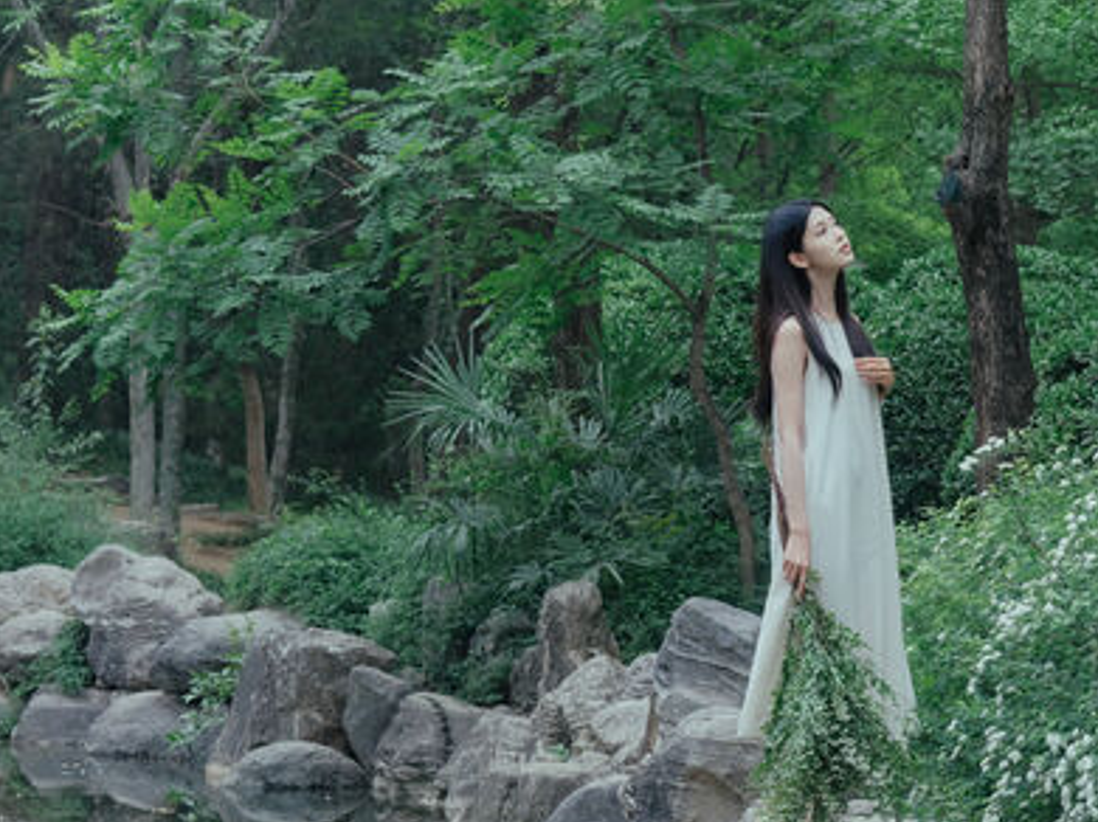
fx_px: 6150
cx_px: 1030
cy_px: 273
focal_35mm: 194
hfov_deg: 10.1
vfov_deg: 7.6
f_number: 5.6
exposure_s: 1/500
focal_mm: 80
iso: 1000
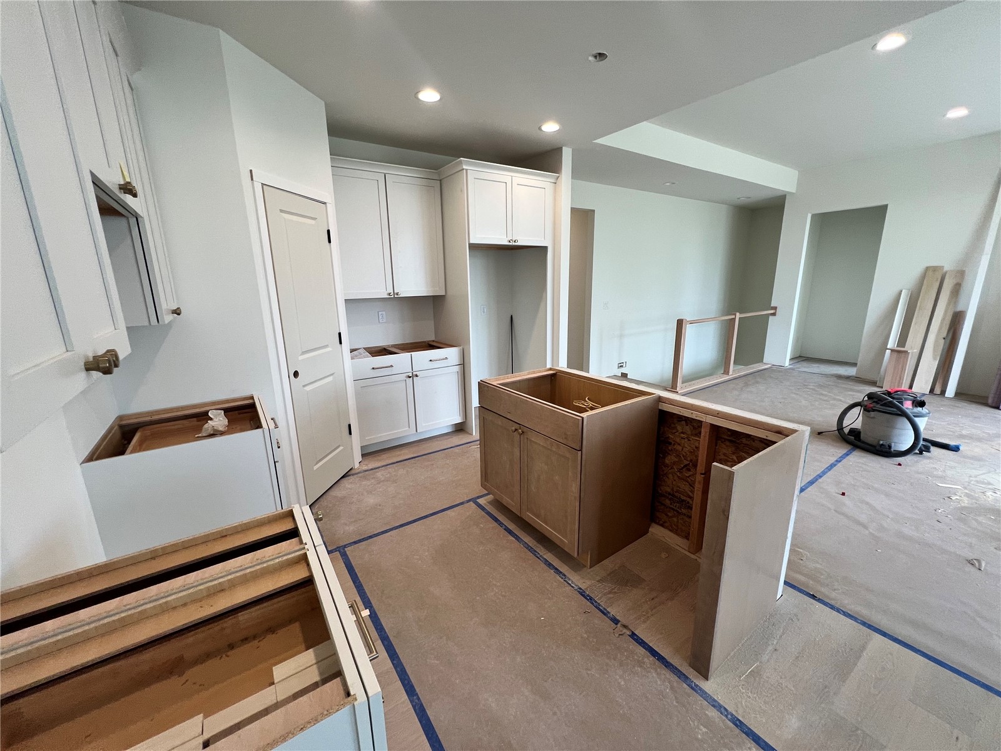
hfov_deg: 106.2
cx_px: 500
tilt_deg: -13.3
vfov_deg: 89.9
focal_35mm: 13
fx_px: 376
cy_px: 376
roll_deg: +0.5
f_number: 1.8
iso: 100
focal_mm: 1.57
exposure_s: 1/120
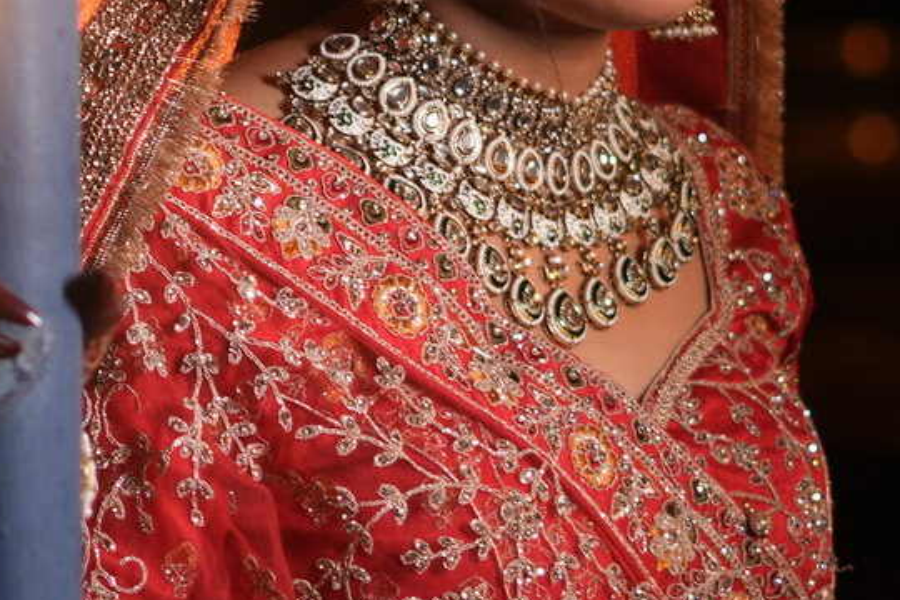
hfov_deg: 8.7
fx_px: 5925
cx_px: 267
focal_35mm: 237
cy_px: 72
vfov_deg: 5.8
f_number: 1.8
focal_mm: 50
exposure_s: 1/160
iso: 200
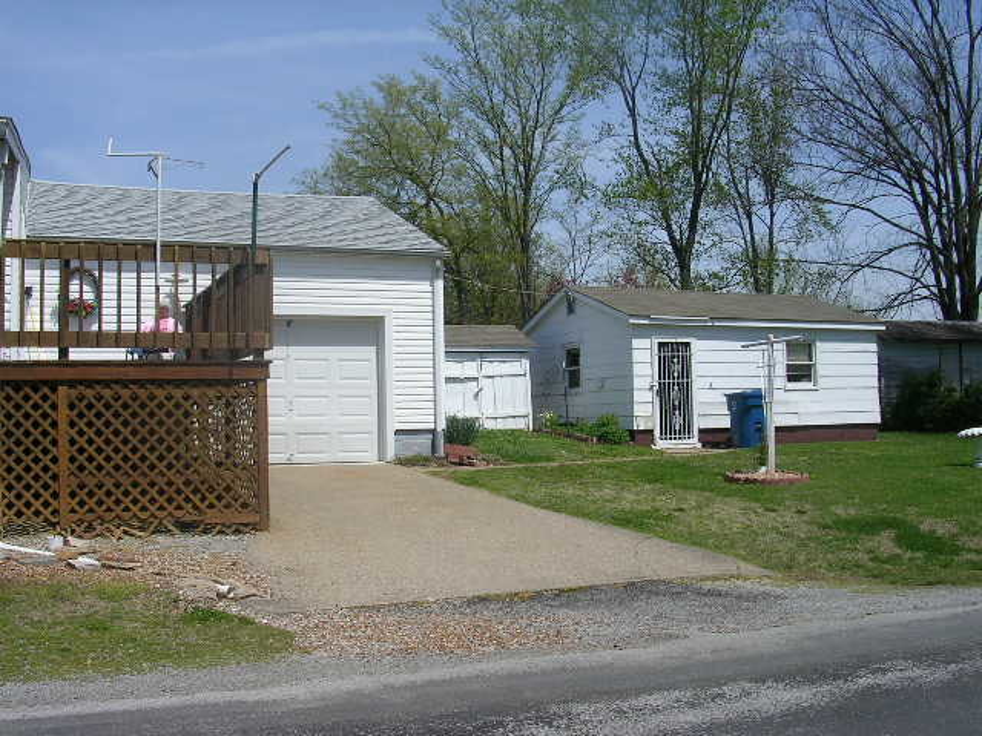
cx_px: 491
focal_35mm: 38
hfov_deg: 49.0
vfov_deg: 37.7
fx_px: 1078
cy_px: 368
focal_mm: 5.8
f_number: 5.6
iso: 50
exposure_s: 1/465
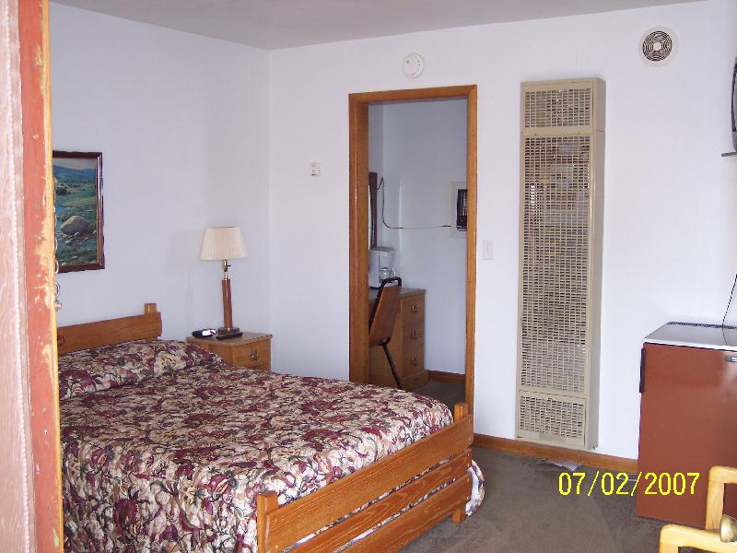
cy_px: 276
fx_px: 809
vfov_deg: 37.7
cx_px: 368
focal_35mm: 38
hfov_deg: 49.0
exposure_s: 1/60
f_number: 2.8
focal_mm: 8
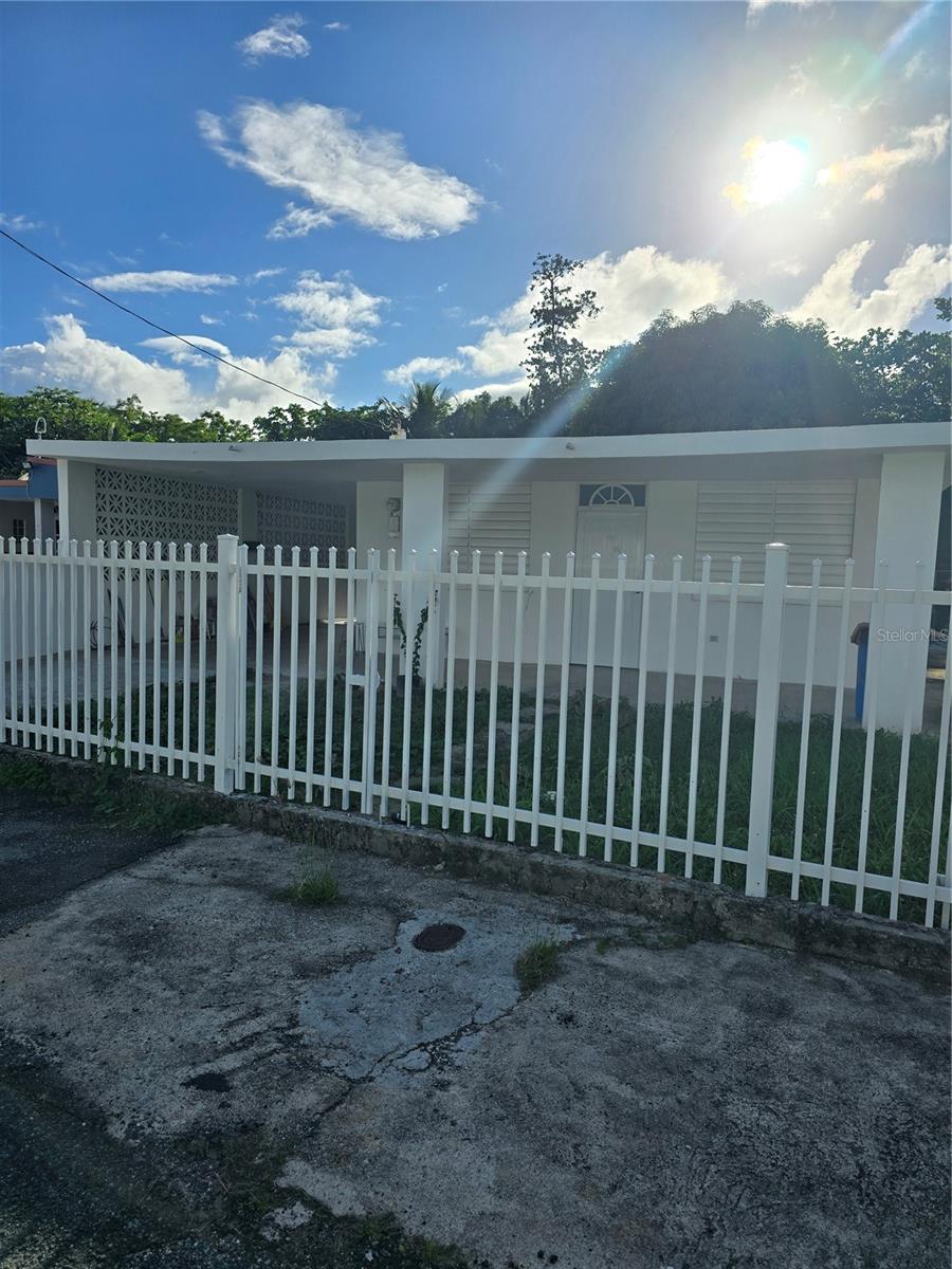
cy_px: 634
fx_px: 843
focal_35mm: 23
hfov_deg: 58.9
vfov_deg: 73.9
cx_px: 476
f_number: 1.7
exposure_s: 1/3100
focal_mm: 6.3
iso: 12
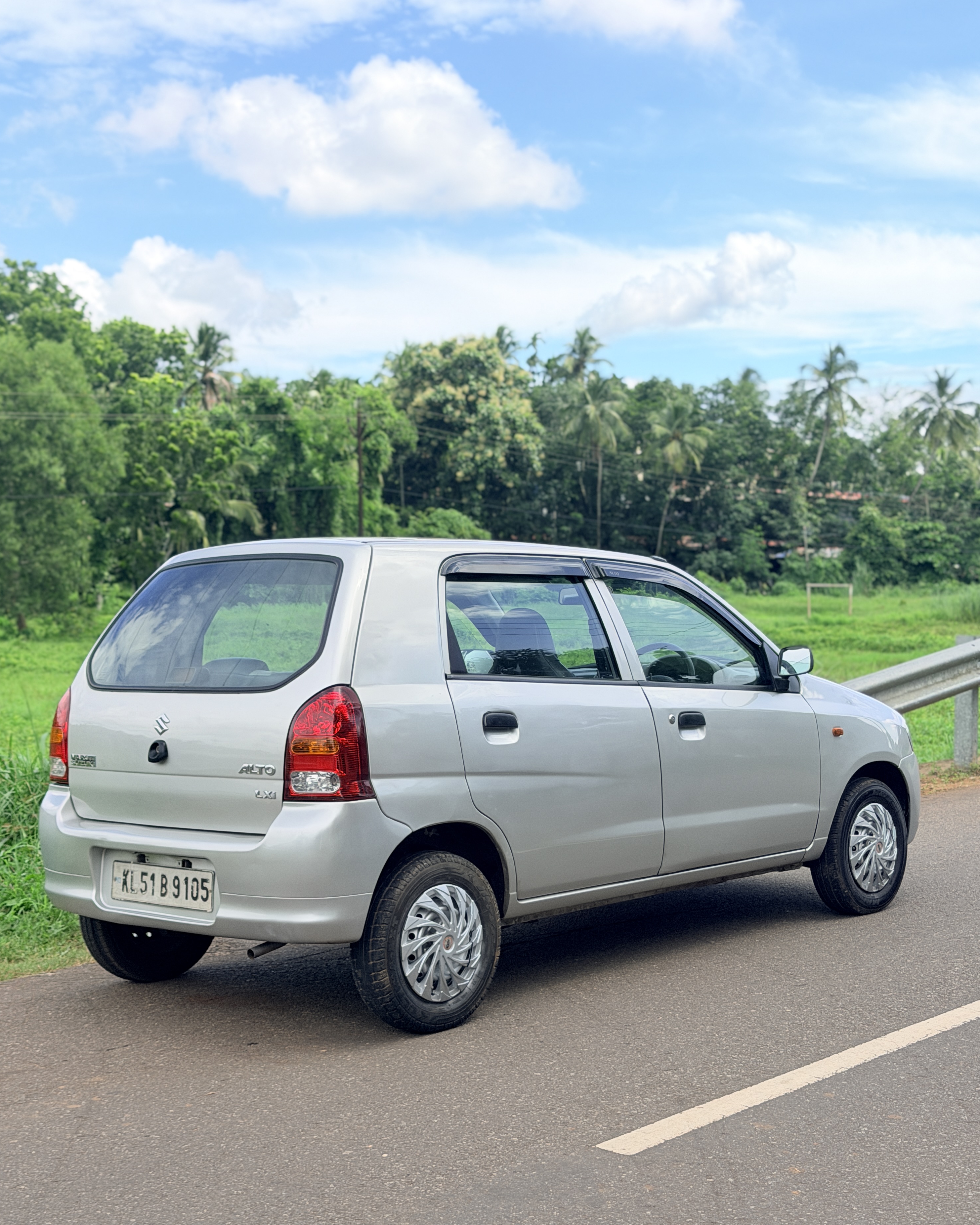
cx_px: 496
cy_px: 664
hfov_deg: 29.7
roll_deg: +0.0
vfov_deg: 36.6
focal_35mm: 51
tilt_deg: -3.0
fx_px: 1849
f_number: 1.78
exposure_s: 1/4098
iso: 64
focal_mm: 6.76
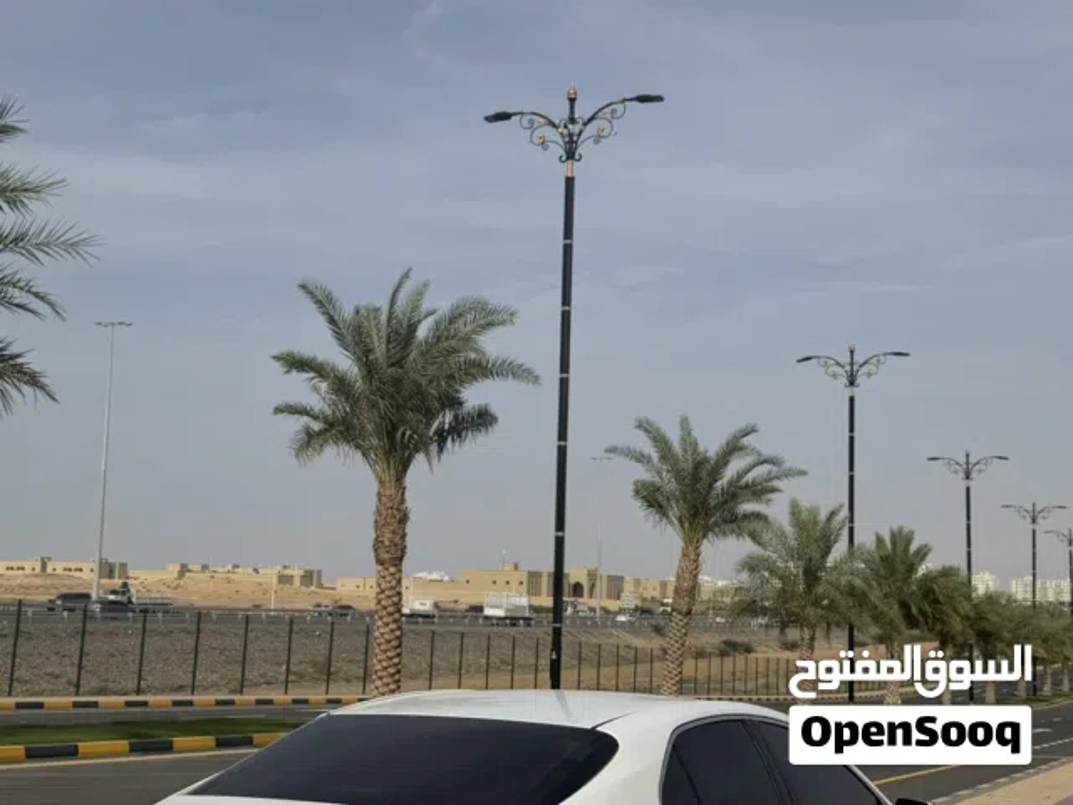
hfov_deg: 71.6
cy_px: 402
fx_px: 744
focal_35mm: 24
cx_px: 536
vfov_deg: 56.8
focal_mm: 6.76
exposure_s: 1/10309
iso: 80
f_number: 1.78
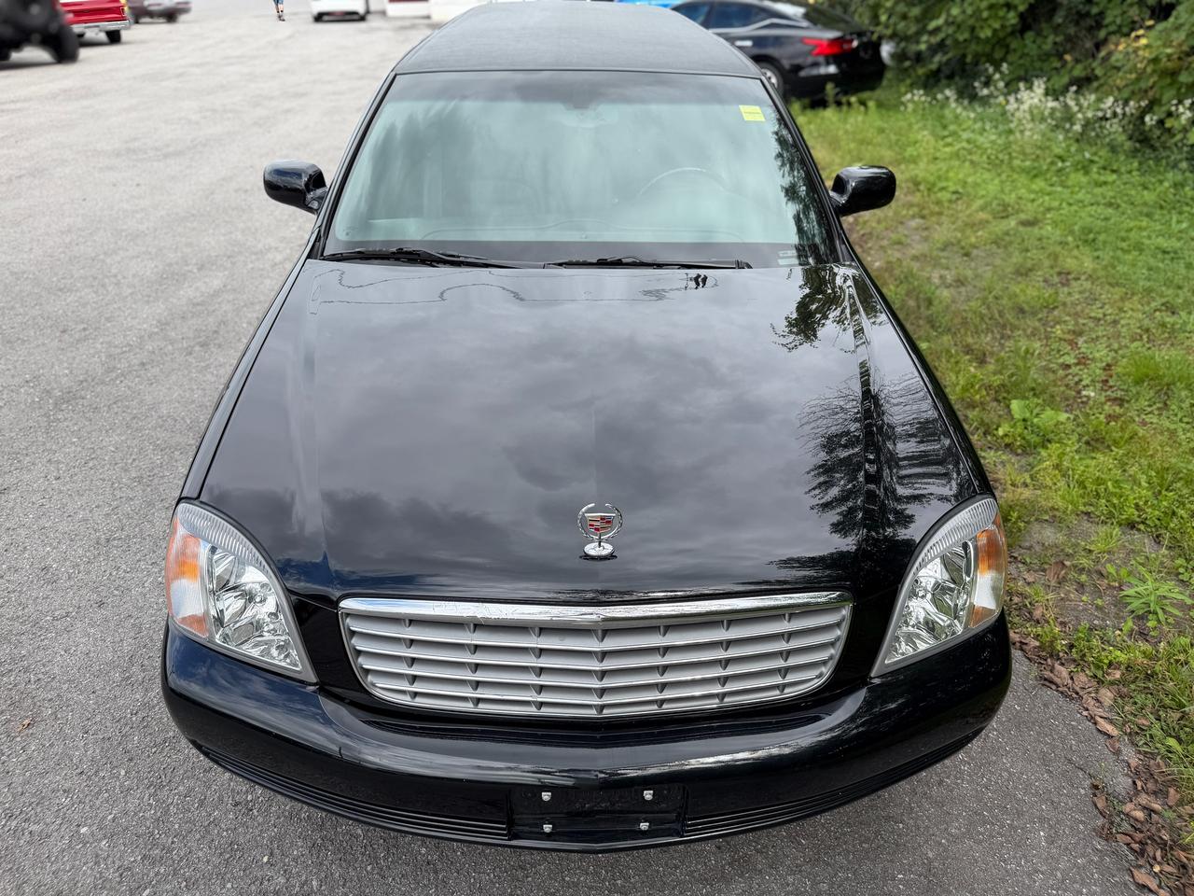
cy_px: 448
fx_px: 828
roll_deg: +1.6
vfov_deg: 56.8
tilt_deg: -30.0
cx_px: 597
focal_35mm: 24
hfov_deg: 71.6
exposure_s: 1/1585
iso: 80
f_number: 1.78
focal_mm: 6.76
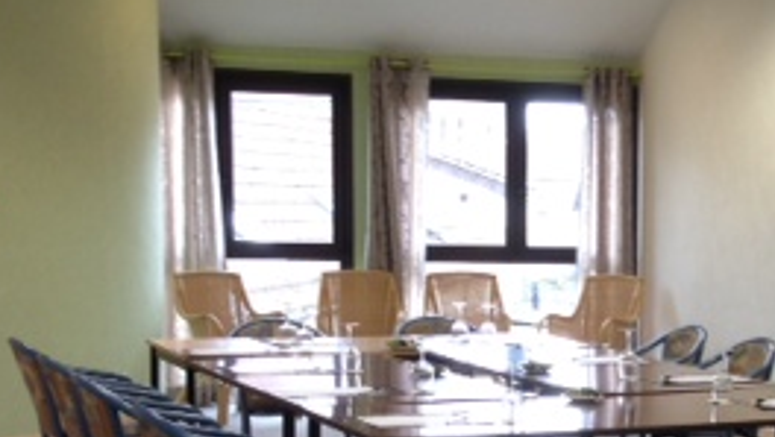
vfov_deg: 13.8
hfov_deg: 23.0
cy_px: 399
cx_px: 857
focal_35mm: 87
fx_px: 1789
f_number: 2.4
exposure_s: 1/33
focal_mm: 4.13
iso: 64
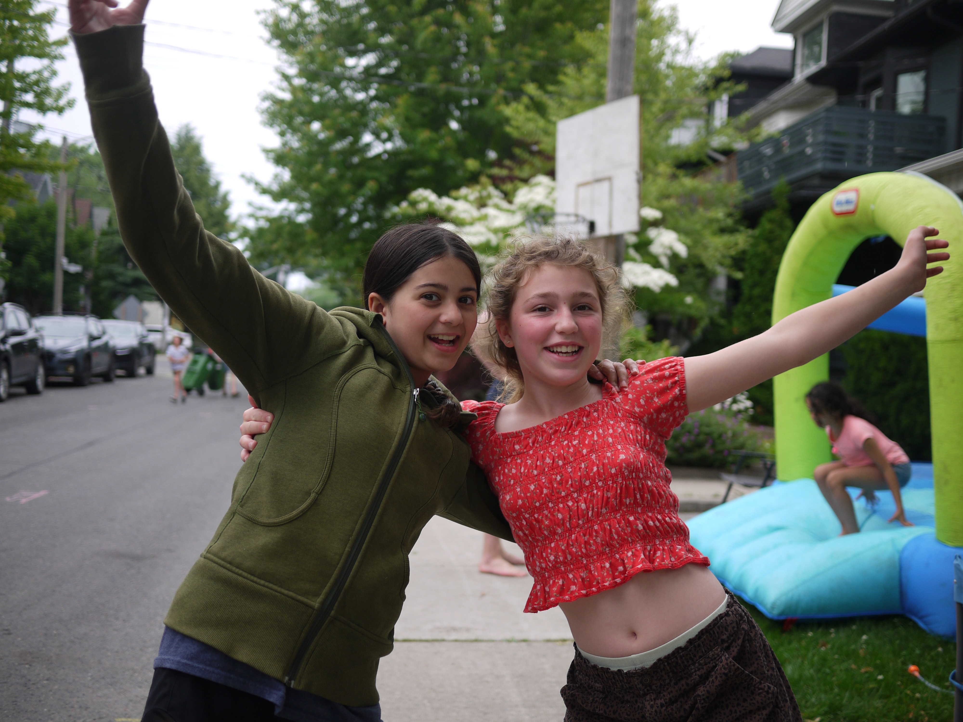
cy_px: 361
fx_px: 1113
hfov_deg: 46.8
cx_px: 482
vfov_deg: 36.0
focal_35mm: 40
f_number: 1.8
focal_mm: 20
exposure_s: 1/640
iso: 100
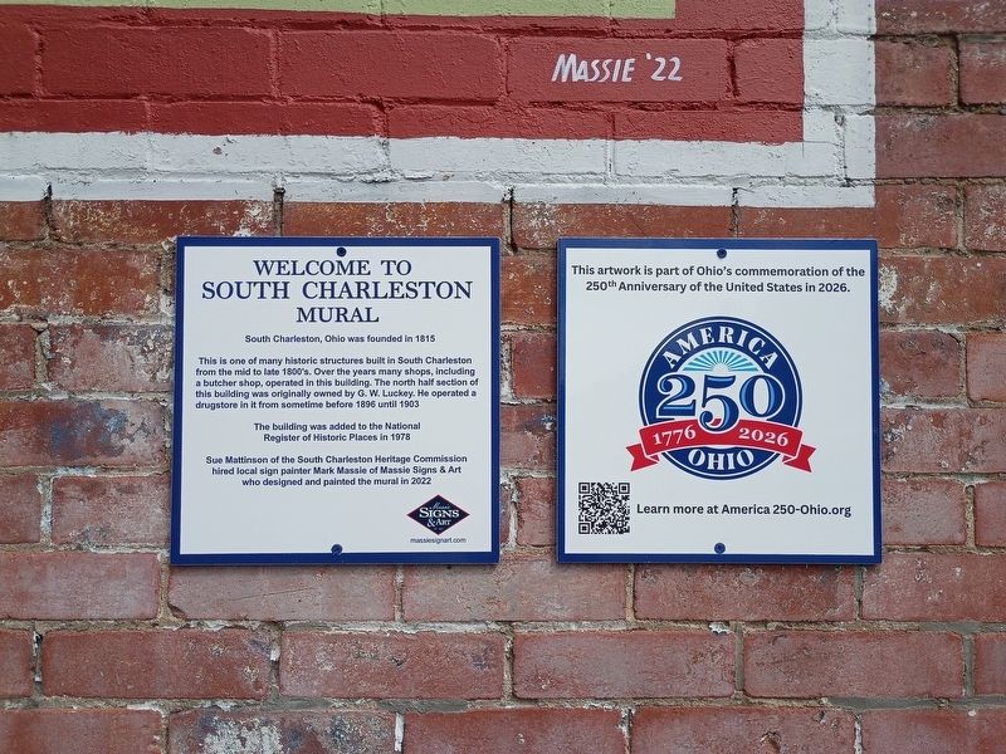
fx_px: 843
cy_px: 377
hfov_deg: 61.7
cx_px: 503
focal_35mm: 29
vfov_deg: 48.2
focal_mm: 4.27
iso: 102
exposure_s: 1/997
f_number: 1.8
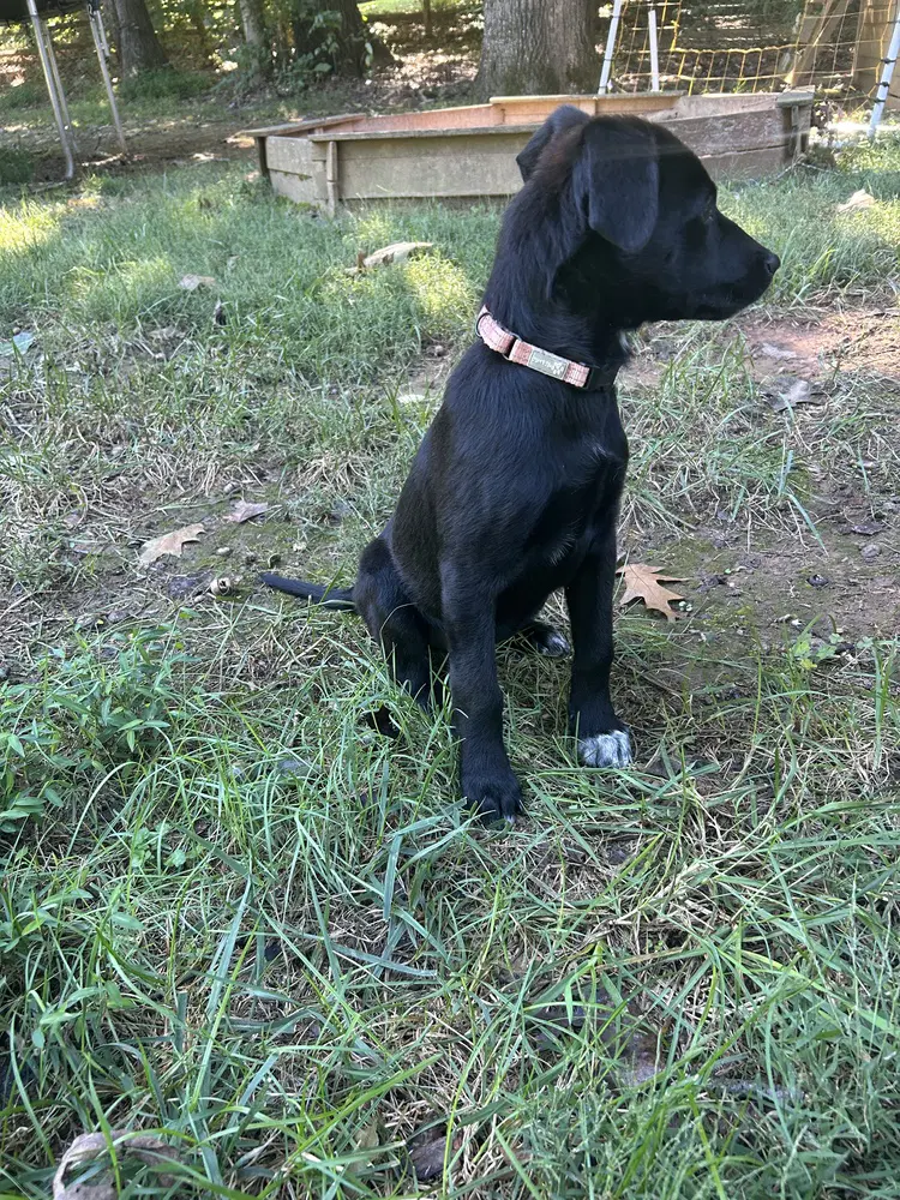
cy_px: 600
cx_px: 450
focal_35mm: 26
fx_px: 901
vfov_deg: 67.3
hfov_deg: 53.1
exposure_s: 1/117
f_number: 1.5
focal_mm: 5.7
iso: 125
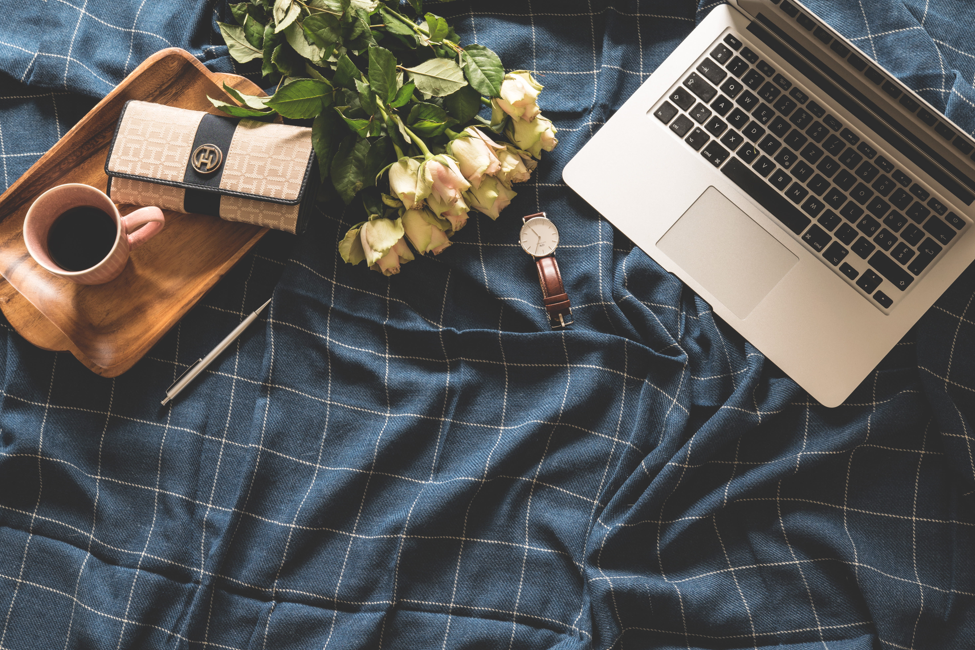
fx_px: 1449
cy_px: 319
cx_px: 482
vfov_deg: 25.3
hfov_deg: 37.2
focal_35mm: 54
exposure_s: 1.6
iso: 125
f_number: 11
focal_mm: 35
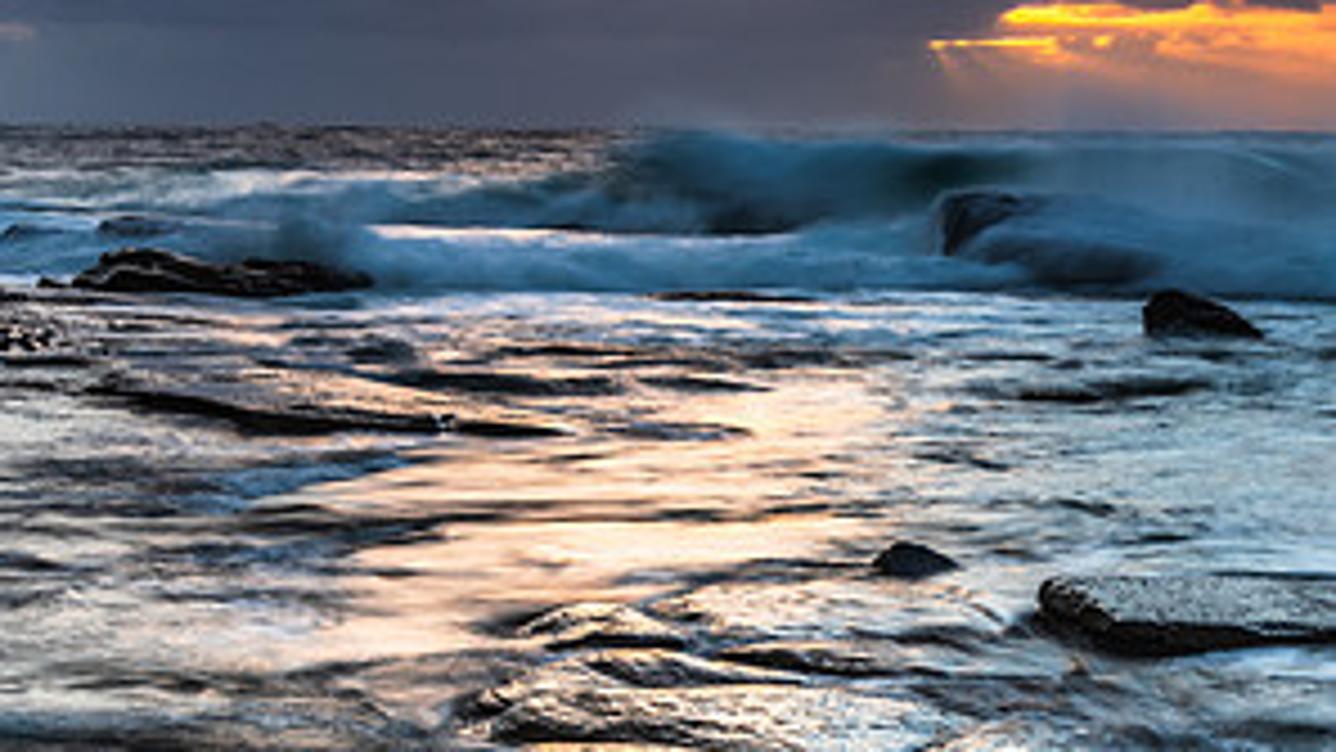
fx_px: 3719
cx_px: 863
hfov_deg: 20.3
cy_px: 153
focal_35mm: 105
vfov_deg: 11.5
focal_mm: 44
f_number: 11
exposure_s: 1/1.67
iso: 31
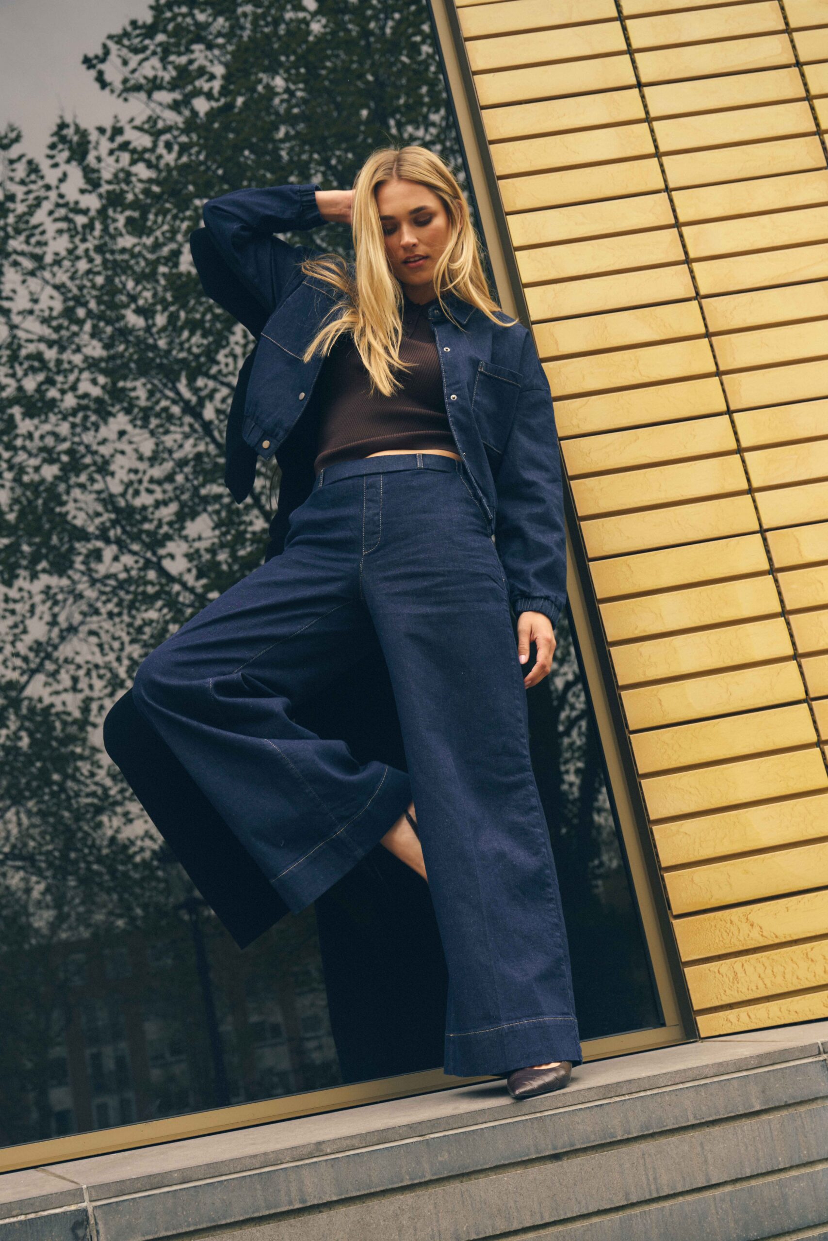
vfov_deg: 42.7
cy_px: 620
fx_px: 1587
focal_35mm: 46
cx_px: 414
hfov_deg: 29.2
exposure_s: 1/200
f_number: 5
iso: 160
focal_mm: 46
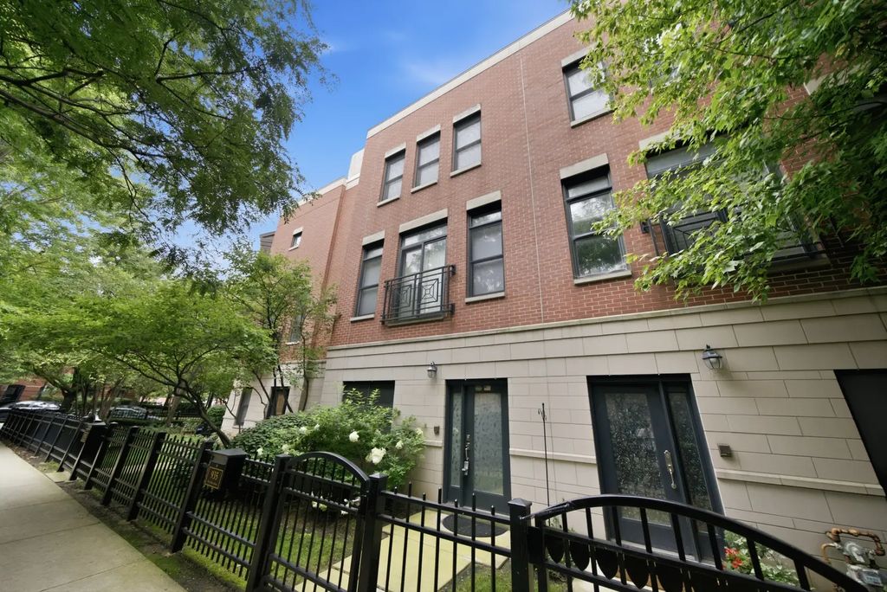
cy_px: 296
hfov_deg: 112.6
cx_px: 444
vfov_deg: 90.1
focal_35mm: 12
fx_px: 296
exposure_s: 1/160
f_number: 4
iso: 160
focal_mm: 12
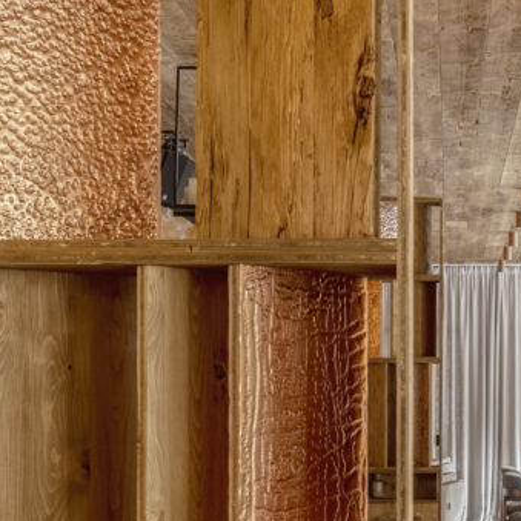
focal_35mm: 95
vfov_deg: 18.2
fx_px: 1618
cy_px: 363
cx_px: 416
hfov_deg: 18.1
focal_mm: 25
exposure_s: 1/2
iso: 200
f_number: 8
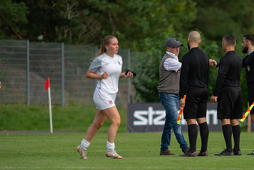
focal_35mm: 641
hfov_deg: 3.2
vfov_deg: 2.1
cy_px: 108
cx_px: 181
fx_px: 4522
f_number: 4
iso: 360
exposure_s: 1/1250
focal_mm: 420
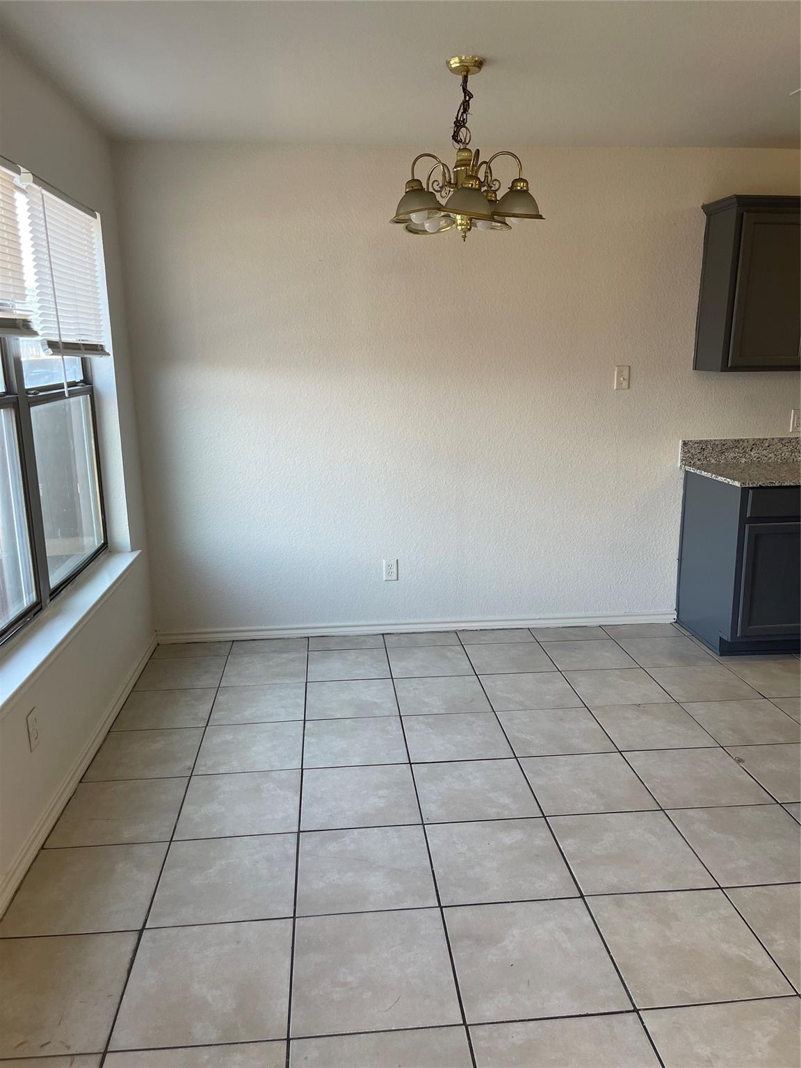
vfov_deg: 69.4
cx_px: 400
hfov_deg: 54.9
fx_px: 771
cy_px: 534
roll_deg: +0.4
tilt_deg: -13.8
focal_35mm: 25
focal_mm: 5.1
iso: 64
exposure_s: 1/120
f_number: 1.6
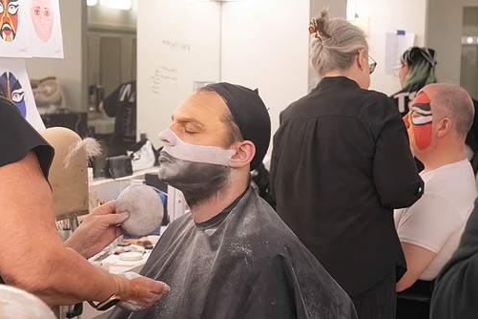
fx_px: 1075
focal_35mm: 81
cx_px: 233
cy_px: 162
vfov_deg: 16.9
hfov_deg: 25.1
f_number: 9
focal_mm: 70
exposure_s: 1/500
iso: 16000
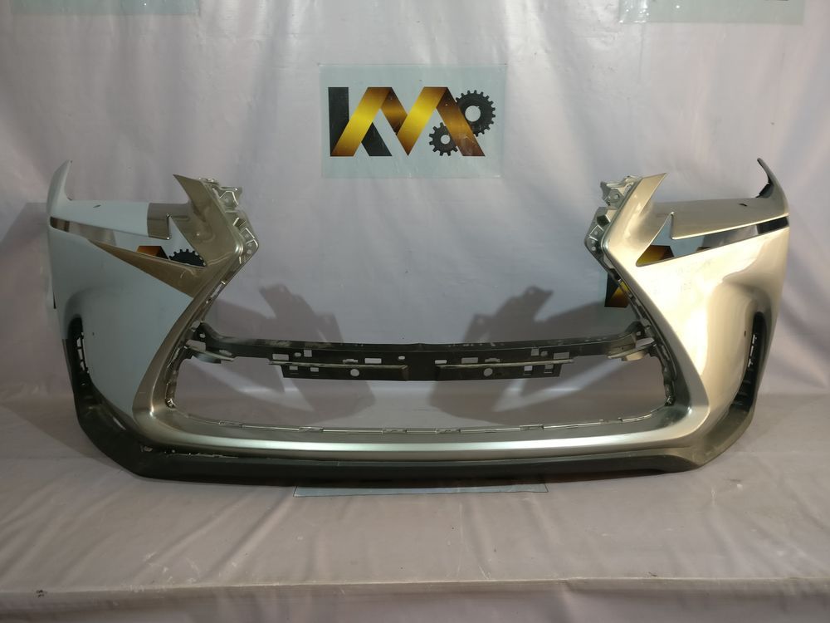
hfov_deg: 63.4
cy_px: 312
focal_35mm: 28
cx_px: 415
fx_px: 671
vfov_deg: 49.7
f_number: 2
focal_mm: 4.26
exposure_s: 1/25
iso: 250
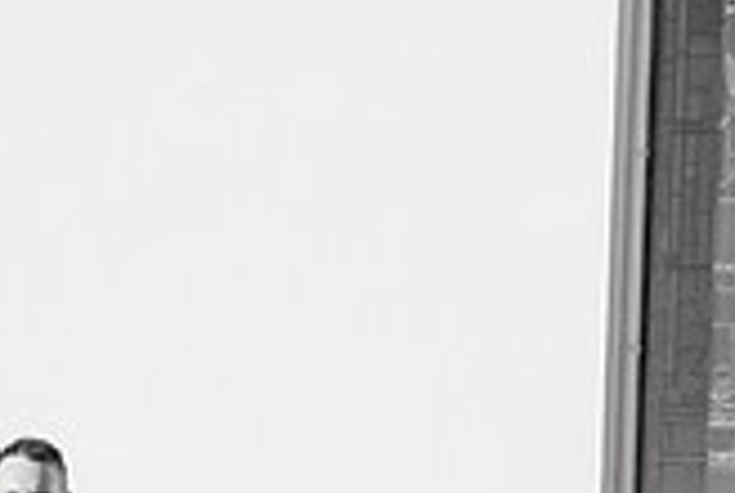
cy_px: 813
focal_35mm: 353
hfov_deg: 5.8
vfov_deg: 3.9
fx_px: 7220
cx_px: 125
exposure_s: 1/800
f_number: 2.8
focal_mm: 100
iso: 100
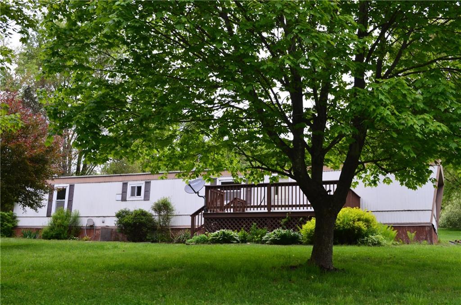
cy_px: 152
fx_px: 536
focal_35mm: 42
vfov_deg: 31.7
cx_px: 230
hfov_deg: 46.5
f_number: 9
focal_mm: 28
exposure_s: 1/100
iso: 400
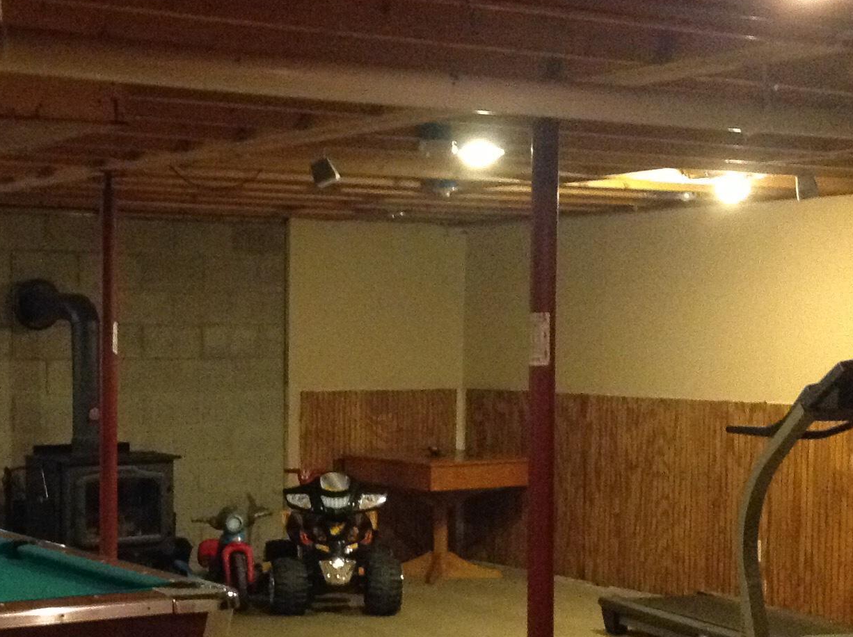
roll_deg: -0.3
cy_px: 465
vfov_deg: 19.7
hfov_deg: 26.0
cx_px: 192
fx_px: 1821
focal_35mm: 74
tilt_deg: -5.9
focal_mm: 4.28
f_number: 2.4
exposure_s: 1/15
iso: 640
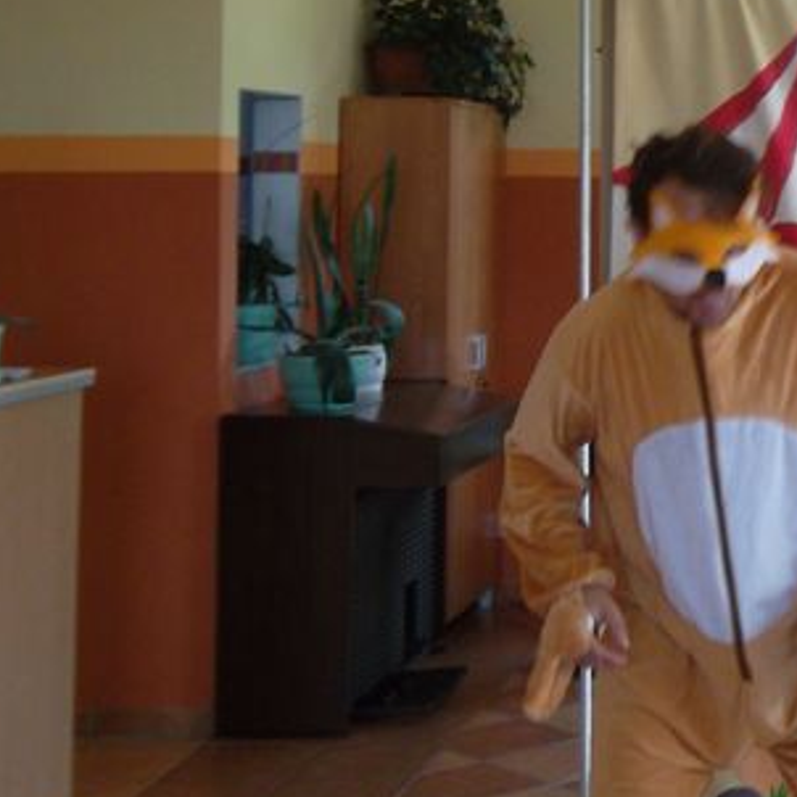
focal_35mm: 79
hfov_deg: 19.8
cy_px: 124
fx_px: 2058
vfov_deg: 21.6
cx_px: 1087
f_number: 3.5
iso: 104
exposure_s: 1/45
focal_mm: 4.9
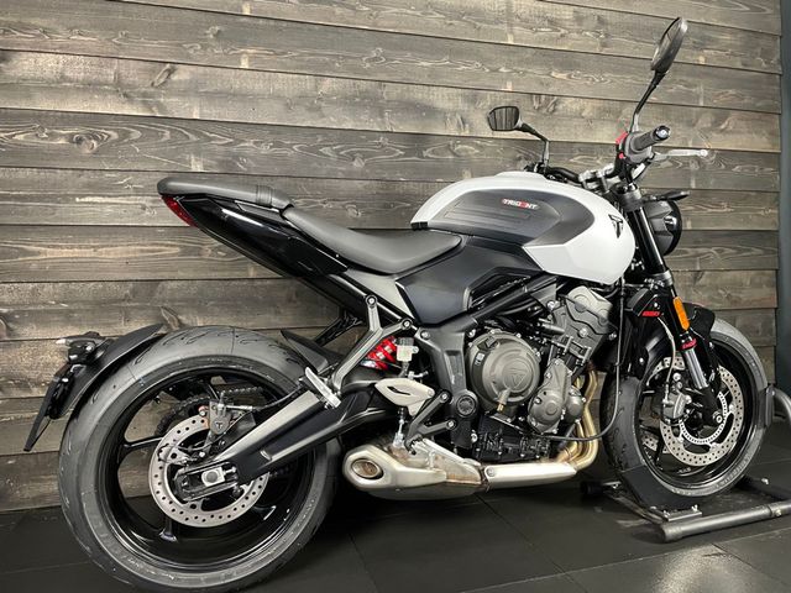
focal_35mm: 26
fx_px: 594
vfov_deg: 53.1
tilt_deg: -0.9
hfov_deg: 67.3
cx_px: 396
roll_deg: +0.8
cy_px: 296
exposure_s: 1/33
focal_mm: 4.2
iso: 400
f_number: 1.6
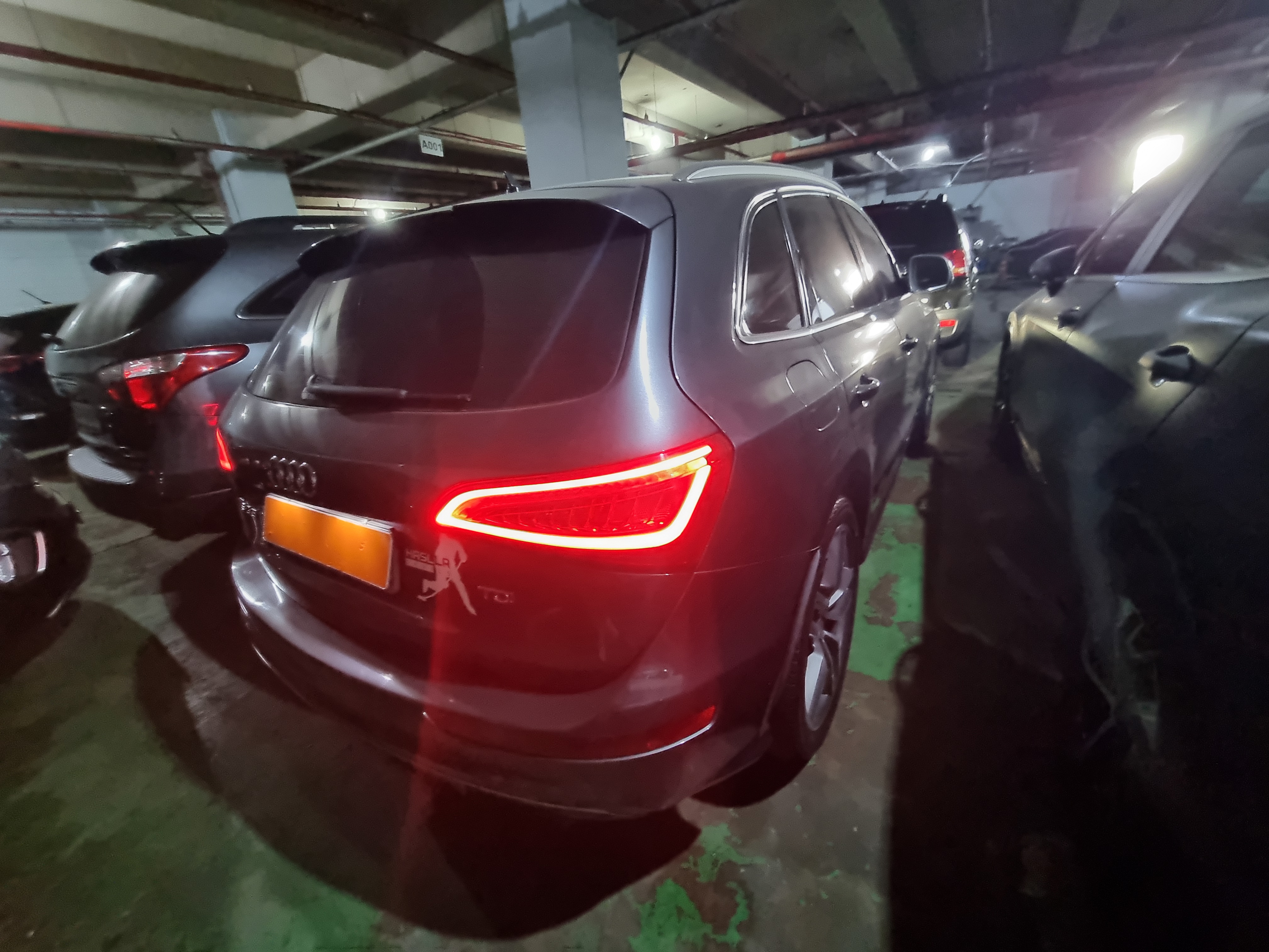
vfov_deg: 89.9
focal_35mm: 13
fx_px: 477
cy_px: 476
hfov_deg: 106.2
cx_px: 634
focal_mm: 2.2
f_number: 2.2
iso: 800
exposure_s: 1/25
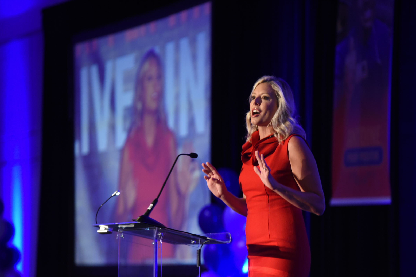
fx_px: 2323
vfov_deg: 6.8
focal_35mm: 201
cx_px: 208
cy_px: 139
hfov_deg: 10.2
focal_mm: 200
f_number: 4
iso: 3200
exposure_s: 1/160
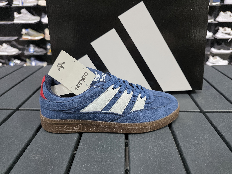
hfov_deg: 73.9
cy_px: 87
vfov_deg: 58.9
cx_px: 116
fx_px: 154
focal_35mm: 23
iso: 200
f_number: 1.7
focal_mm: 6.3
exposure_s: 1/100
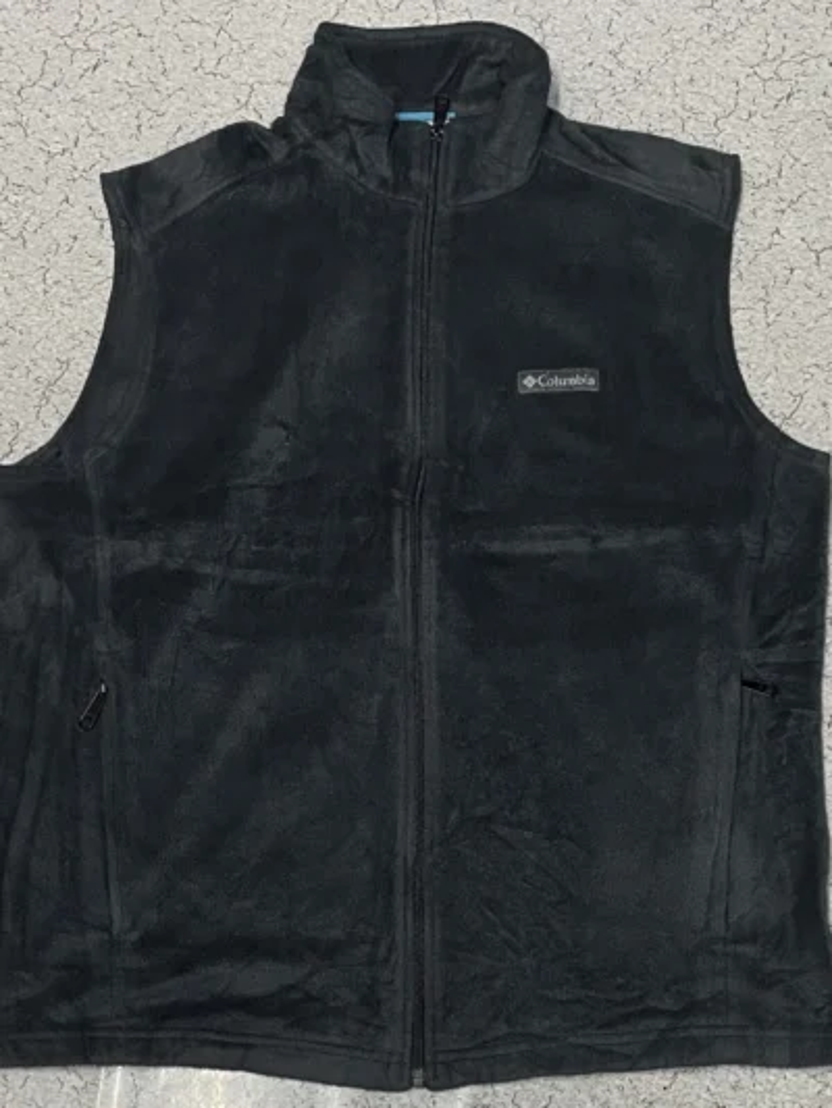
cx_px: 416
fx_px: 833
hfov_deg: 53.1
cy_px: 554
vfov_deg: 67.3
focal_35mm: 26
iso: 200
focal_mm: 4.2
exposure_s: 1/50
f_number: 1.6
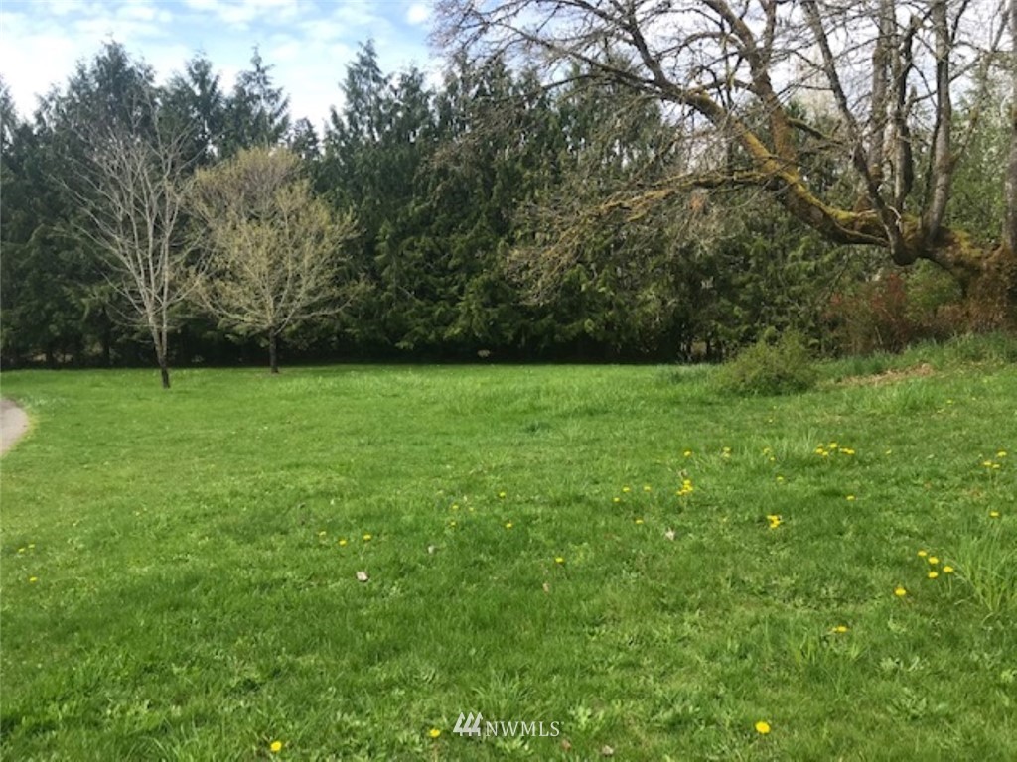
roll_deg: +0.2
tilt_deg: -8.6
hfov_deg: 63.4
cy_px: 381
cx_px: 508
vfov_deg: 49.7
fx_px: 823
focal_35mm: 28
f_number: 1.8
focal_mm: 3.99
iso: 20
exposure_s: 1/987
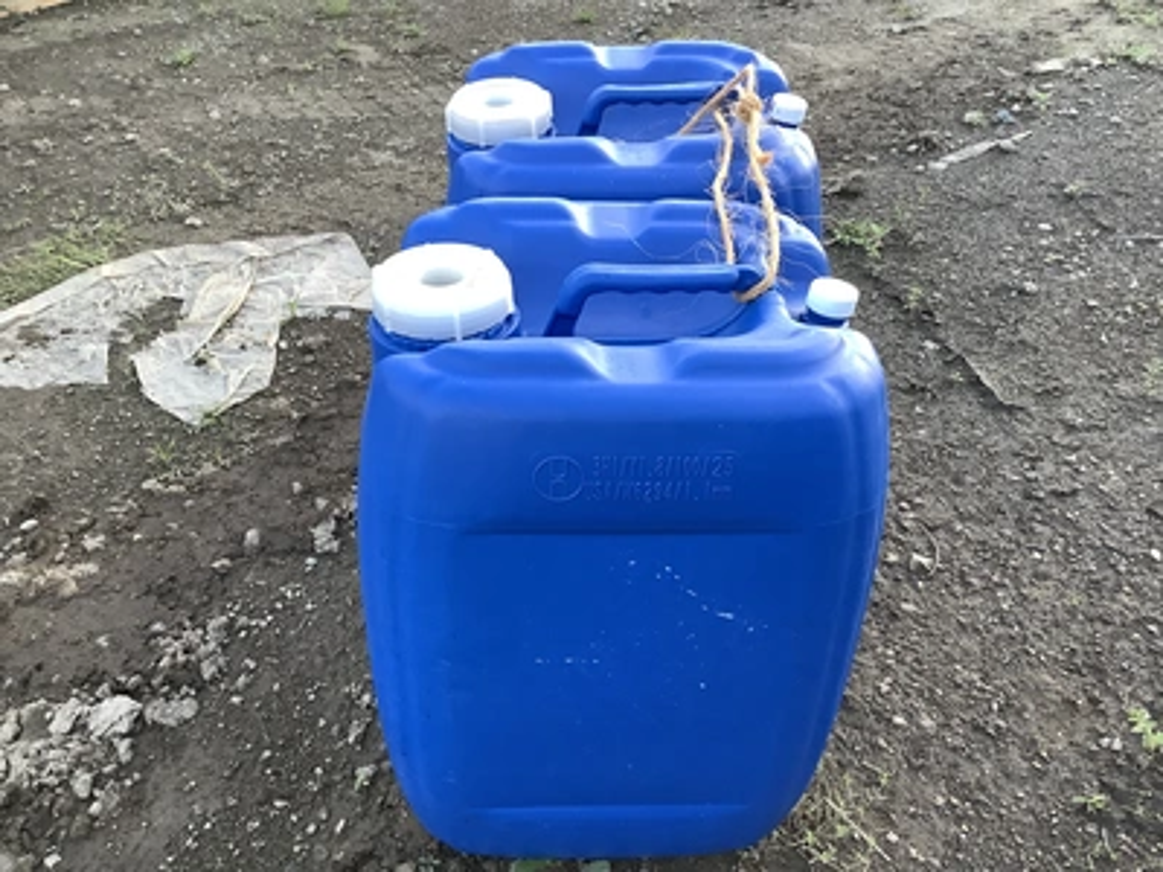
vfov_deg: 45.4
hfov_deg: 58.4
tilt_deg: -38.1
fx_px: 1042
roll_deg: -1.8
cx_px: 582
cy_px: 436
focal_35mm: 31
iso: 100
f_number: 2.4
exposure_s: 1/50
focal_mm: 3.3
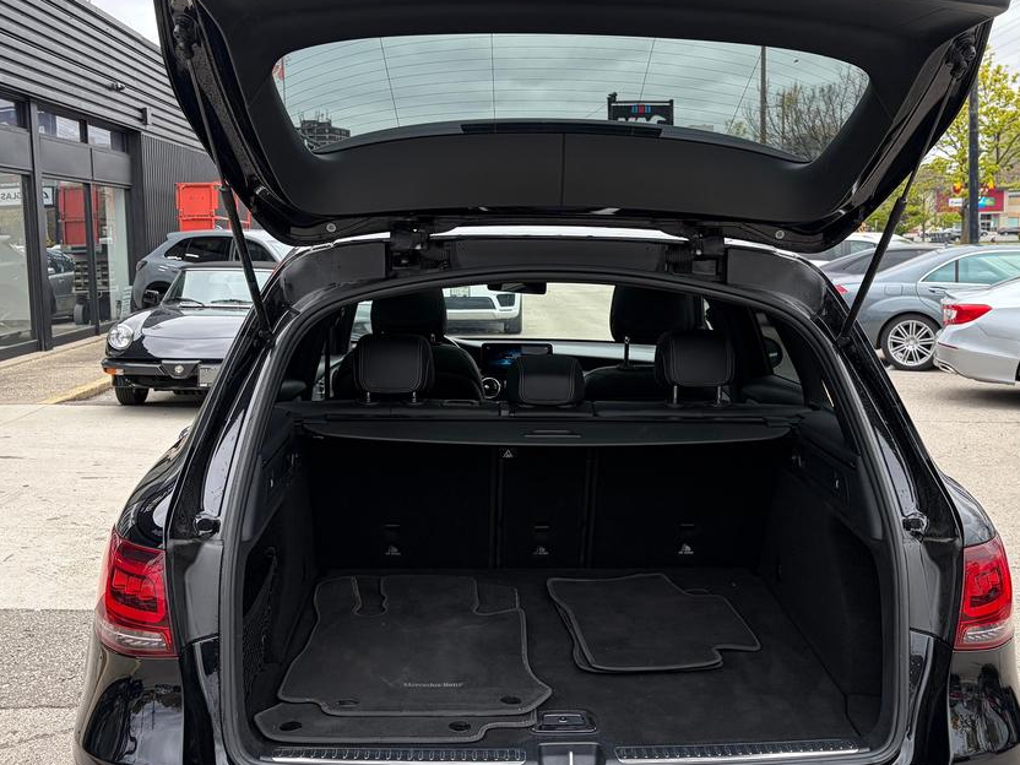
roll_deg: +2.4
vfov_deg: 35.9
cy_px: 340
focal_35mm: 40
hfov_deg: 46.7
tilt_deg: -4.3
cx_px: 566
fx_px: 1179
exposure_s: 1/244
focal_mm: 5.96
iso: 50
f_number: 1.6
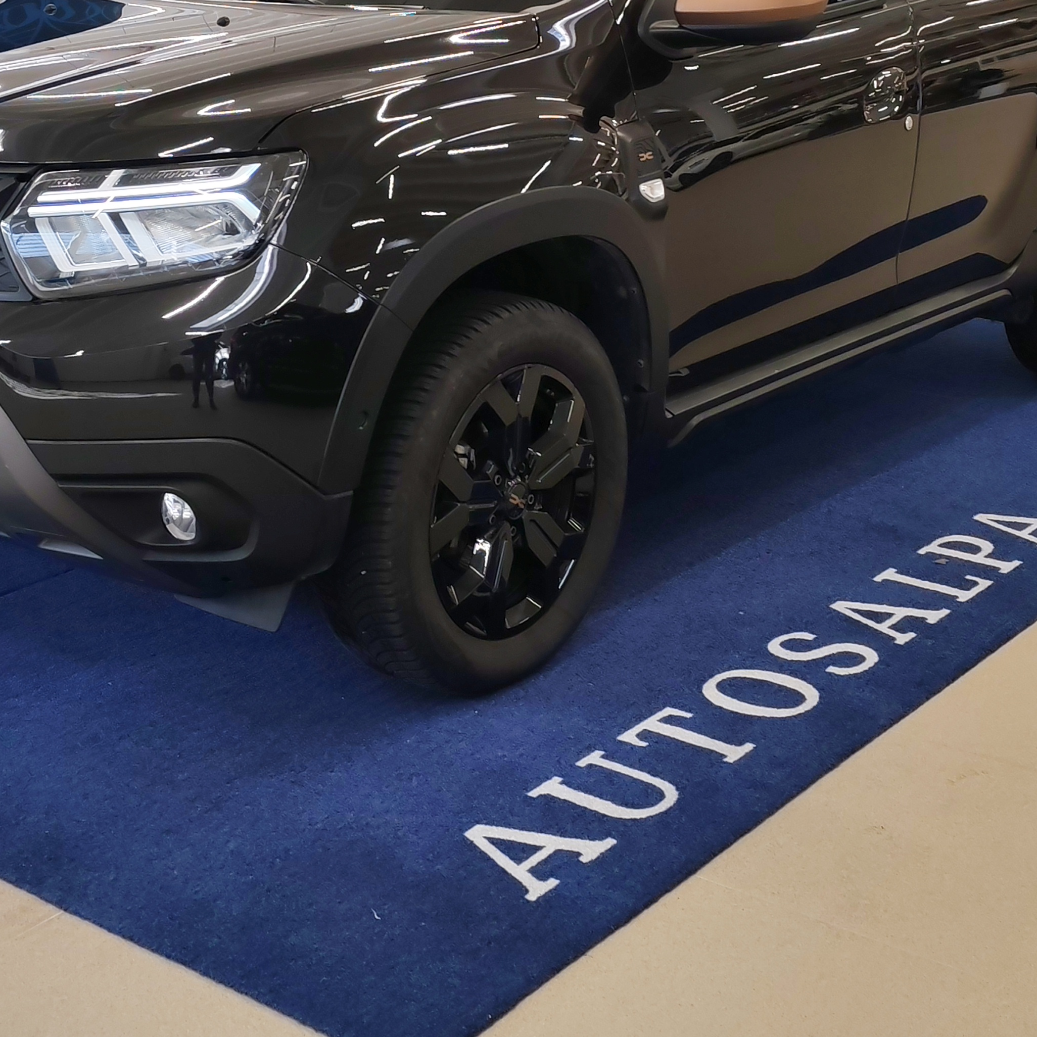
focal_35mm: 60
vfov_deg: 28.3
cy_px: 281
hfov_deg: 28.5
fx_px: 2034
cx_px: 385
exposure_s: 1/100
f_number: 1.9
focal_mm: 6.12
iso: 100
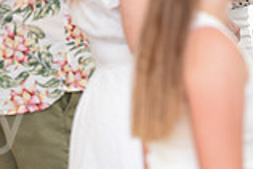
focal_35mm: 549
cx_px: -176
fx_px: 3865
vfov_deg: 2.5
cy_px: 39
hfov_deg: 3.7
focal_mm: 150
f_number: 5.6
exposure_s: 1/400
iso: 500
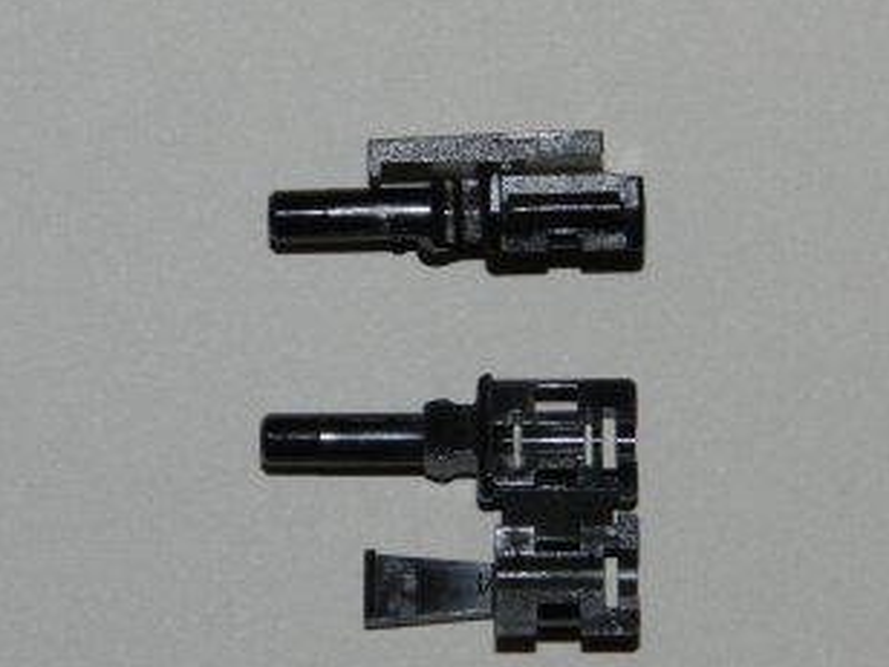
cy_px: 323
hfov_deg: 11.7
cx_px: 499
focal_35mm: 169
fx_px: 4340
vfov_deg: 8.8
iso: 200
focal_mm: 23.1
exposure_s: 1/30
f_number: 8
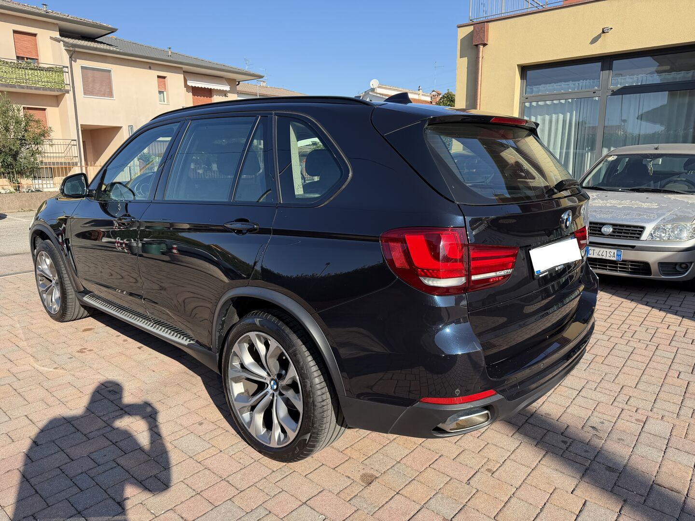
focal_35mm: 24
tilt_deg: -10.7
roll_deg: -0.1
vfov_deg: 56.8
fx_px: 482
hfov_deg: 71.6
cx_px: 348
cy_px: 260
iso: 100
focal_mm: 6.76
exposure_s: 1/2611
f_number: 1.78
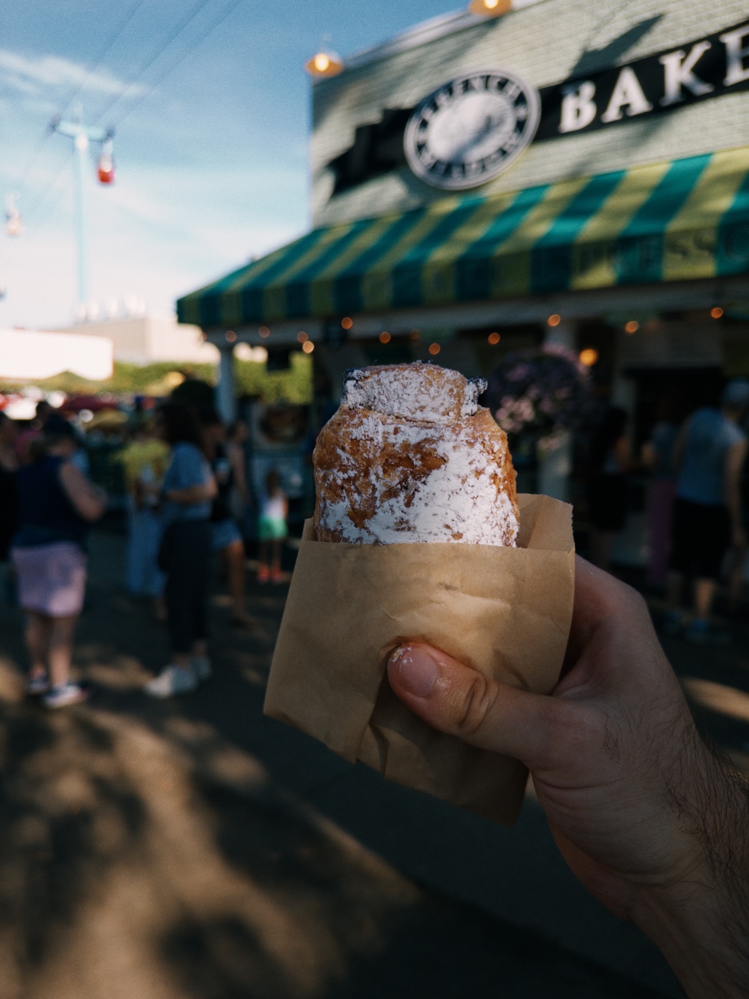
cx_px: 374
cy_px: 500
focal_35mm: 24
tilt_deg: -6.7
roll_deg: -1.1
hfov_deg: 56.8
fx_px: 692
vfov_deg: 71.6
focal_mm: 6.76
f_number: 1.78
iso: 80
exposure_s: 1/1456
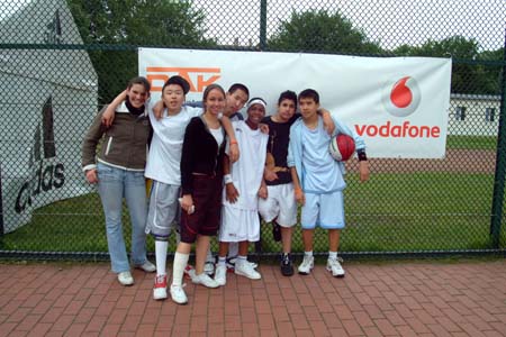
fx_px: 401
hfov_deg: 64.6
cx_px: 253
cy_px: 168
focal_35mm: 28
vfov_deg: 45.7
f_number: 9.5
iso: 400
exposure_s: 1/350
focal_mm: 19
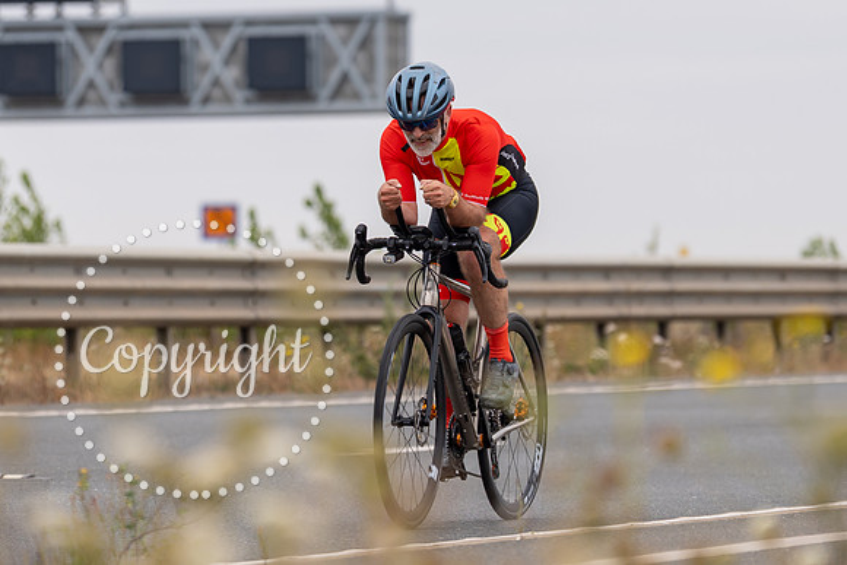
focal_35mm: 298
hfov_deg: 6.9
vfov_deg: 4.6
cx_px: 465
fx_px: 7020
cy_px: 260
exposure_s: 1/800
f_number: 2.8
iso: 100
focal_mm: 129
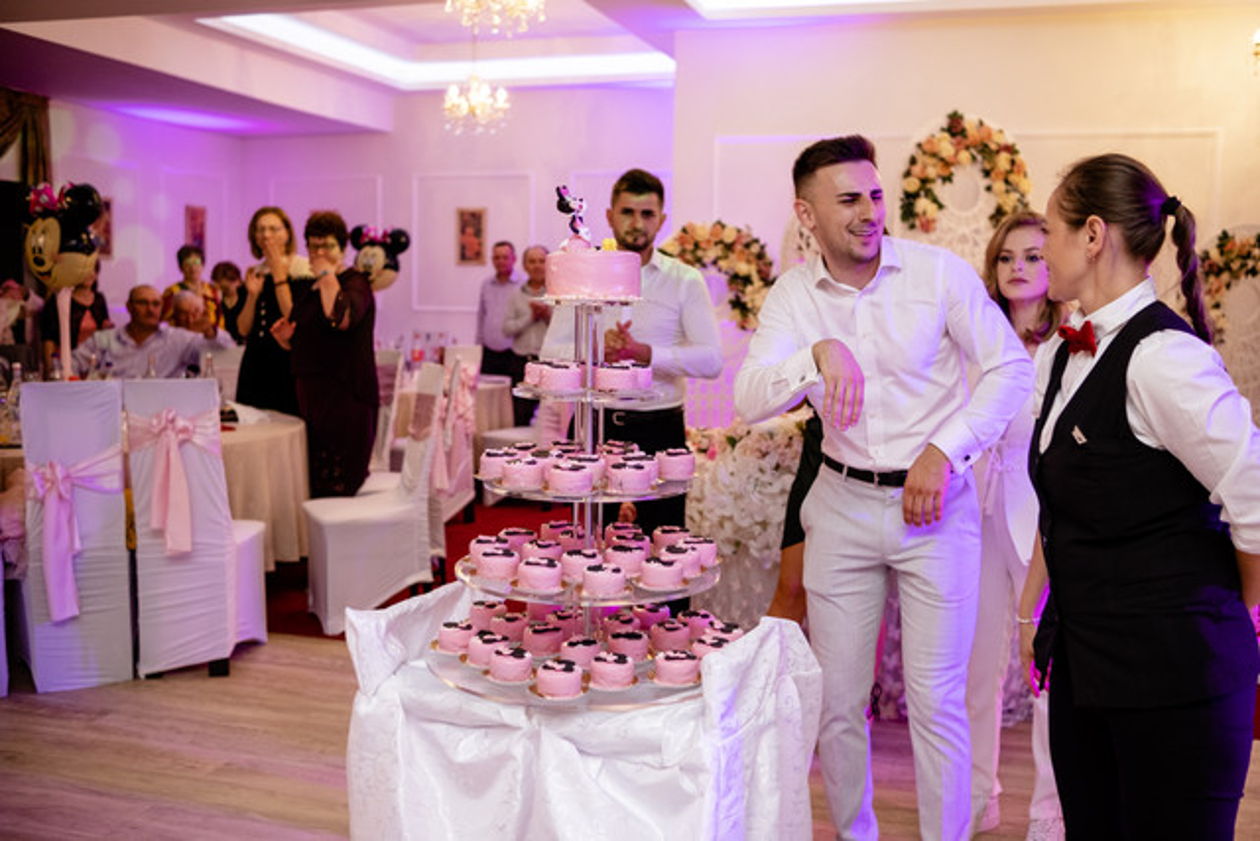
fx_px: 1225
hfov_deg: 54.4
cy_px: 420
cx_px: 630
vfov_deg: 37.9
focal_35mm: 35
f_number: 2
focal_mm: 23
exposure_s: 1/200
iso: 640
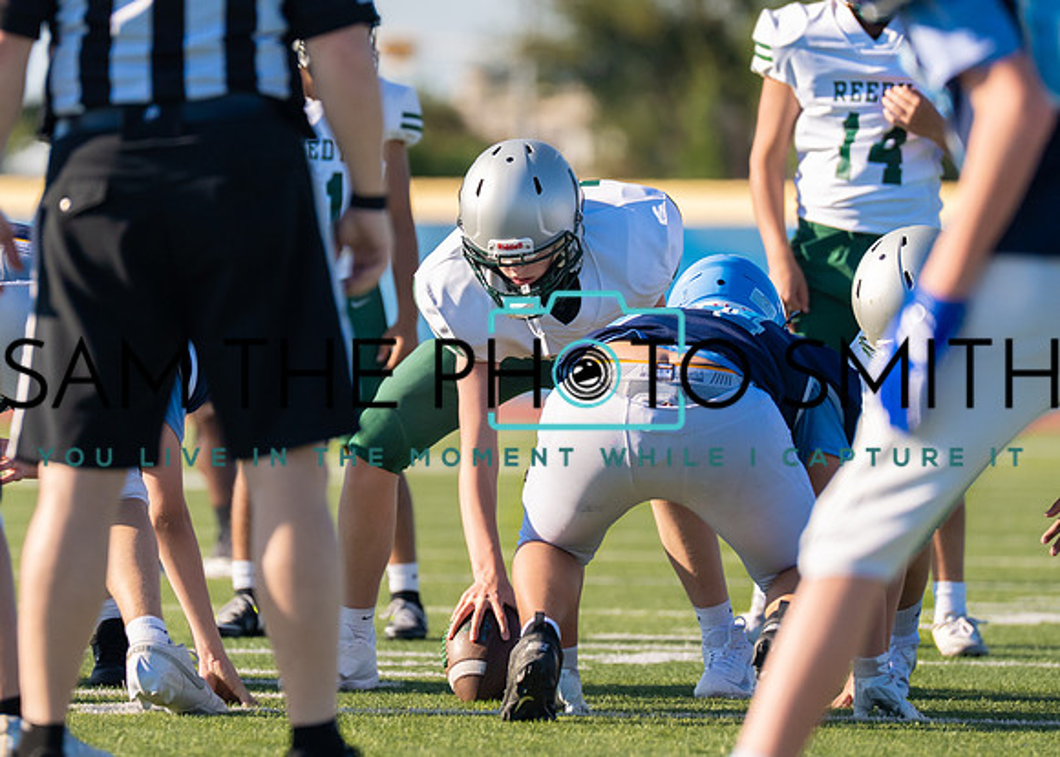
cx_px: 496
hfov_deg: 4.4
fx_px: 13724
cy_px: 282
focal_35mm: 456
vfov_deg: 3.2
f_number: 2.8
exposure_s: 1/4000
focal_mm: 200
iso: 250
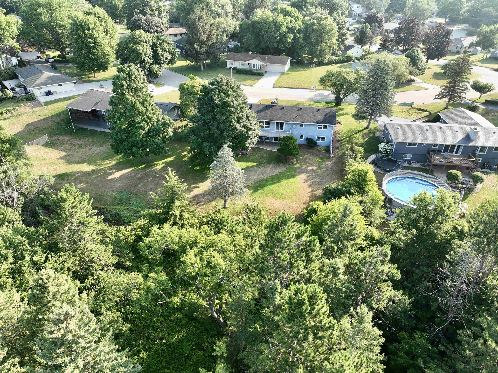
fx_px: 345
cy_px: 186
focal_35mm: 24
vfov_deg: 56.8
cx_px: 249
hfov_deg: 71.6
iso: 100
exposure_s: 1/320
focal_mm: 12.29
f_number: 2.8
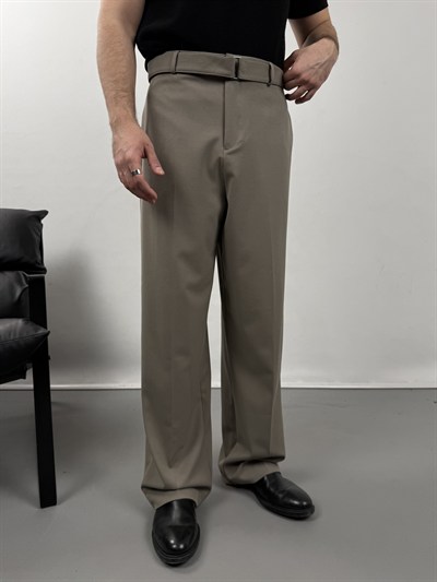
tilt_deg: -4.7
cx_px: 218
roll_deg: -0.1
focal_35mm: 24
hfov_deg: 56.8
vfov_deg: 71.6
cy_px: 291
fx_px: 404
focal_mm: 6.76
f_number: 1.78
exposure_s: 1/307
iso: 80
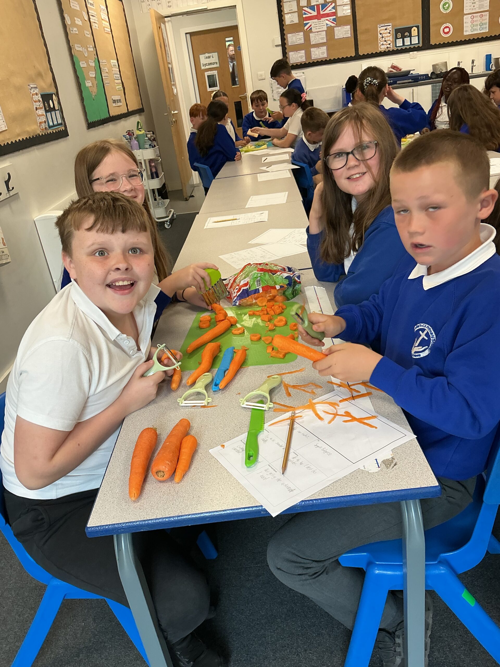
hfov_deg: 48.2
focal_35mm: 29
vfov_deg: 61.7
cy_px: 334
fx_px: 559
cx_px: 250
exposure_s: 1/60
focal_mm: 3
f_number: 1.8
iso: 64
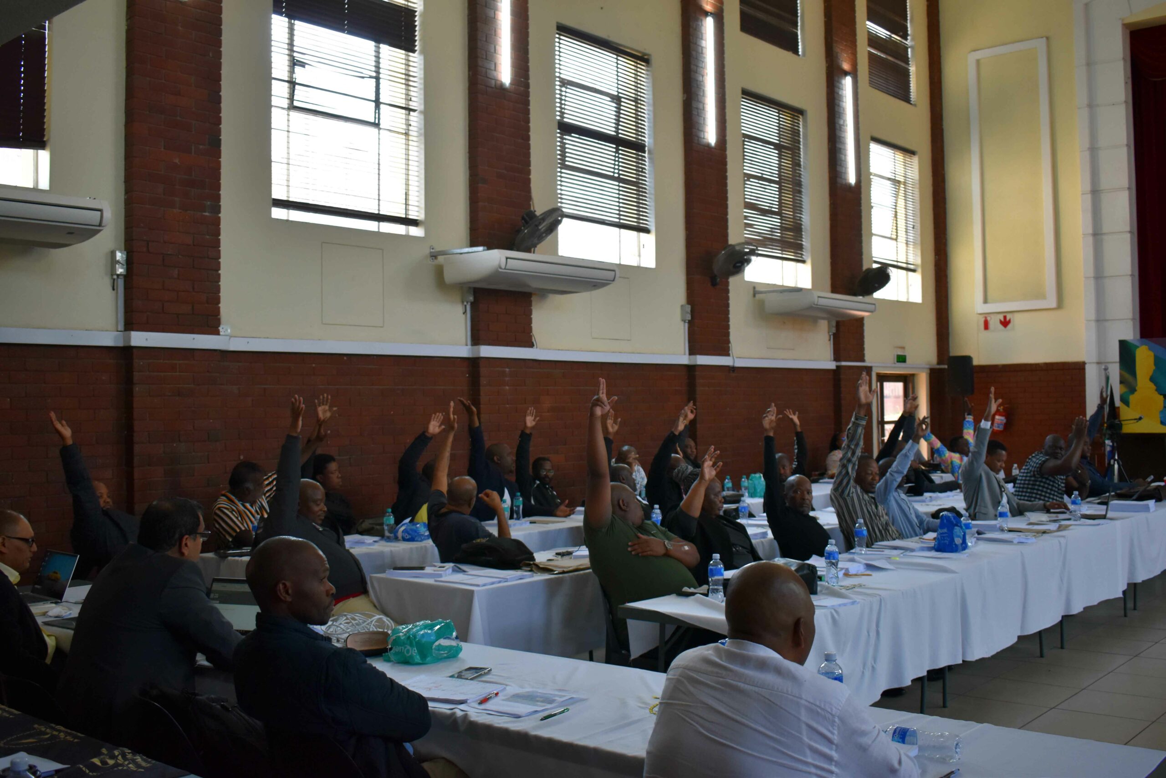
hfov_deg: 53.1
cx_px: 583
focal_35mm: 36
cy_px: 389
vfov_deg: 36.9
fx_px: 1166
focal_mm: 24
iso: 800
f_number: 3.8
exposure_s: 1/200
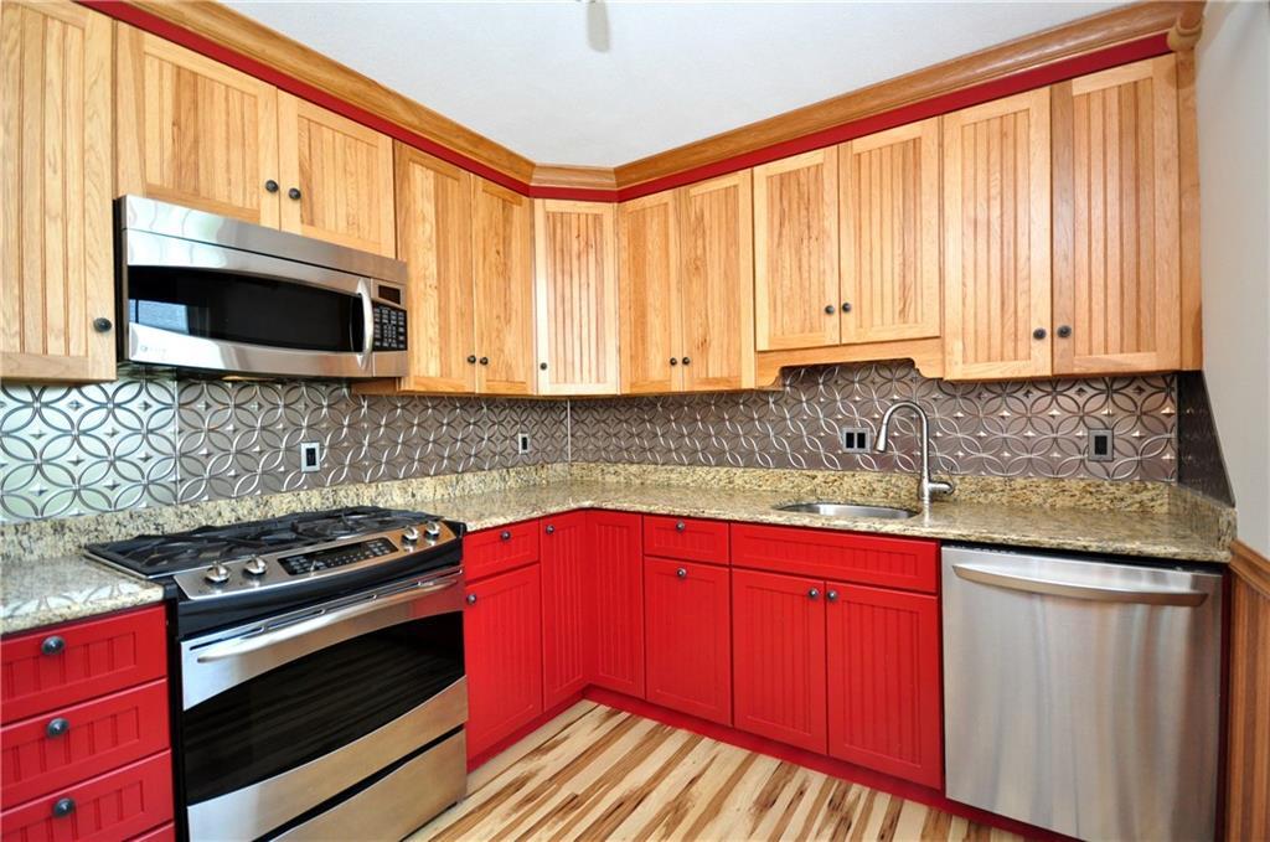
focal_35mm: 15
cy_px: 421
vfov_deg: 77.1
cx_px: 635
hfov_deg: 100.5
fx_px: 528
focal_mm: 10
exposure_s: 1/200
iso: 1000
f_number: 4
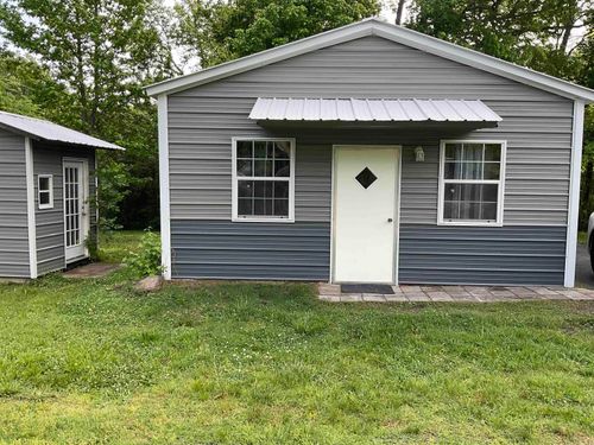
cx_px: 297
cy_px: 222
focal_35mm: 29
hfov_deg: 61.7
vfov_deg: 48.2
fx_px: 498
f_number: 1.8
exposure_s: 1/269
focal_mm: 3
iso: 16
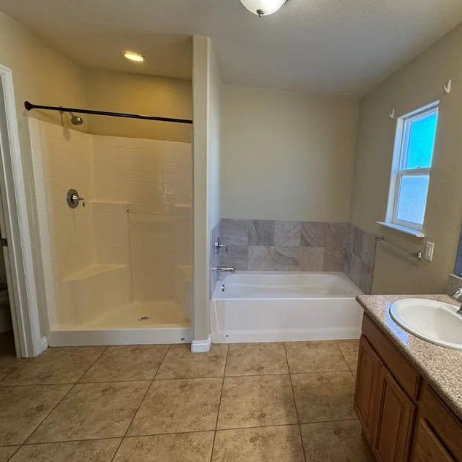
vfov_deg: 74.8
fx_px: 302
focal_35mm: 20
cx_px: 305
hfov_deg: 72.7
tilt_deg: -11.4
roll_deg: -4.2
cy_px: 242
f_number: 2.2
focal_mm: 2.22
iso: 250
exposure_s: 1/120
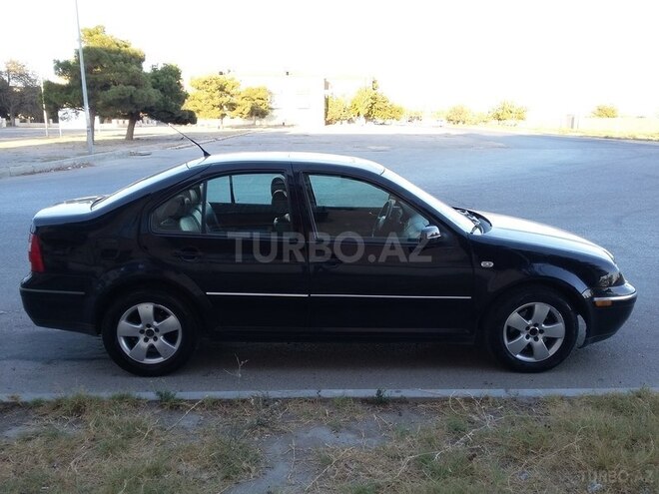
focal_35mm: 31
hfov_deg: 58.4
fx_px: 590
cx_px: 330
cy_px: 247
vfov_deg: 45.4
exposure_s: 1/100
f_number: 2.2
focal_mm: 3.3
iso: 50
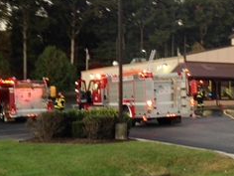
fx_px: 473
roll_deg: -0.5
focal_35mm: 70
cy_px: 85
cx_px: 172
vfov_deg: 21.0
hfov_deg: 27.4
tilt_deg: +0.2
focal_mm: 4.12
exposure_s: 1/24
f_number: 2.4
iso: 50
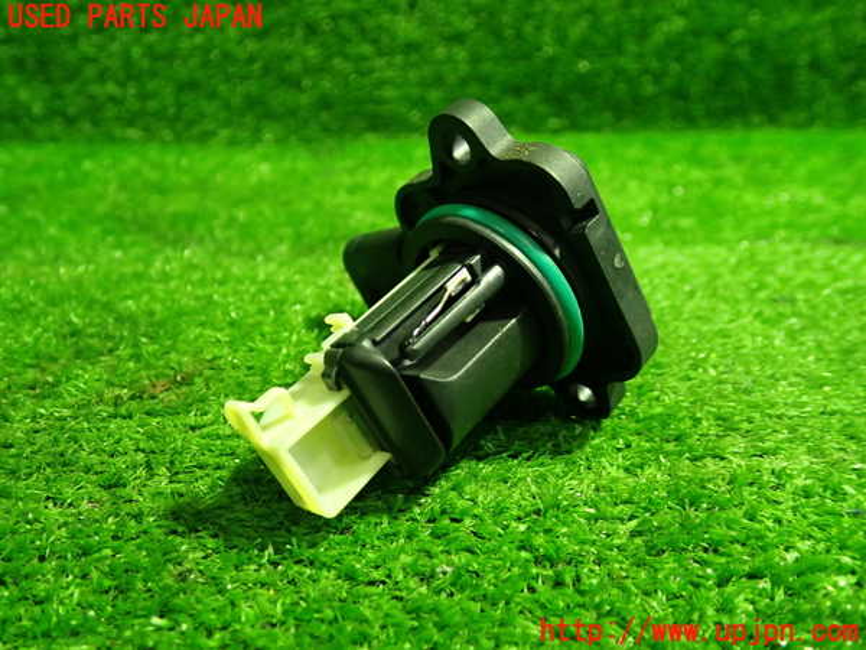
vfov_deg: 46.8
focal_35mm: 30
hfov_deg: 60.0
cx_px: 433
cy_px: 325
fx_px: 751
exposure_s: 1/30
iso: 500
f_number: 2.3
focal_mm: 5.4
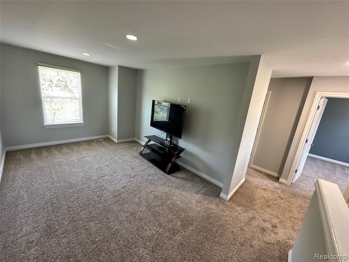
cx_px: 174
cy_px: 131
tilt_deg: -12.9
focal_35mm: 14
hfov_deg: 102.1
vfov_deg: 85.7
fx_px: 141
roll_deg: -6.5
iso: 320
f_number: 2.2
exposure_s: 1/67
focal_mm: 2.22
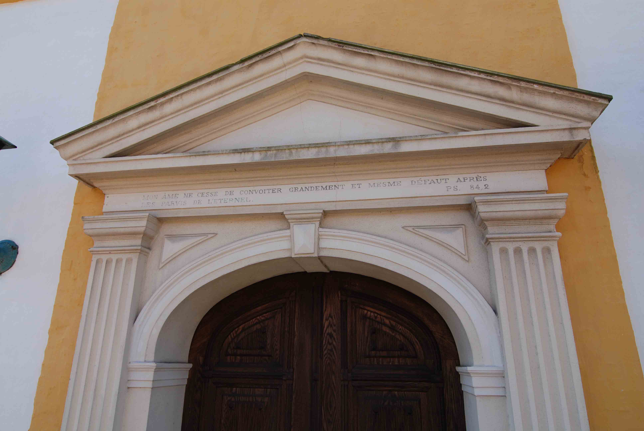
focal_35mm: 22
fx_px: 403
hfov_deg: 77.3
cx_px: 322
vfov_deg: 56.3
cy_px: 216
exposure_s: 1/200
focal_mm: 15
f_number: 7.1
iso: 160
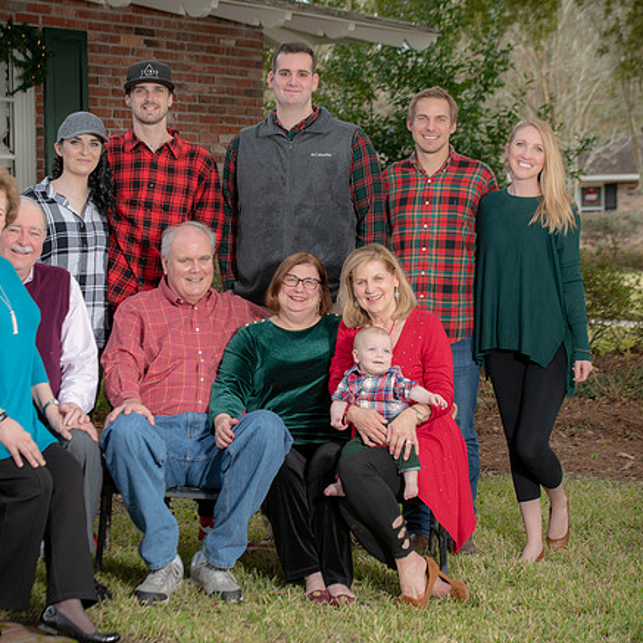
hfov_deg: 19.3
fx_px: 1891
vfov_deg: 19.3
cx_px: 294
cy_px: 321
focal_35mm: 90
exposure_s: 1/250
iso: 320
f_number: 5.6
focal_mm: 70
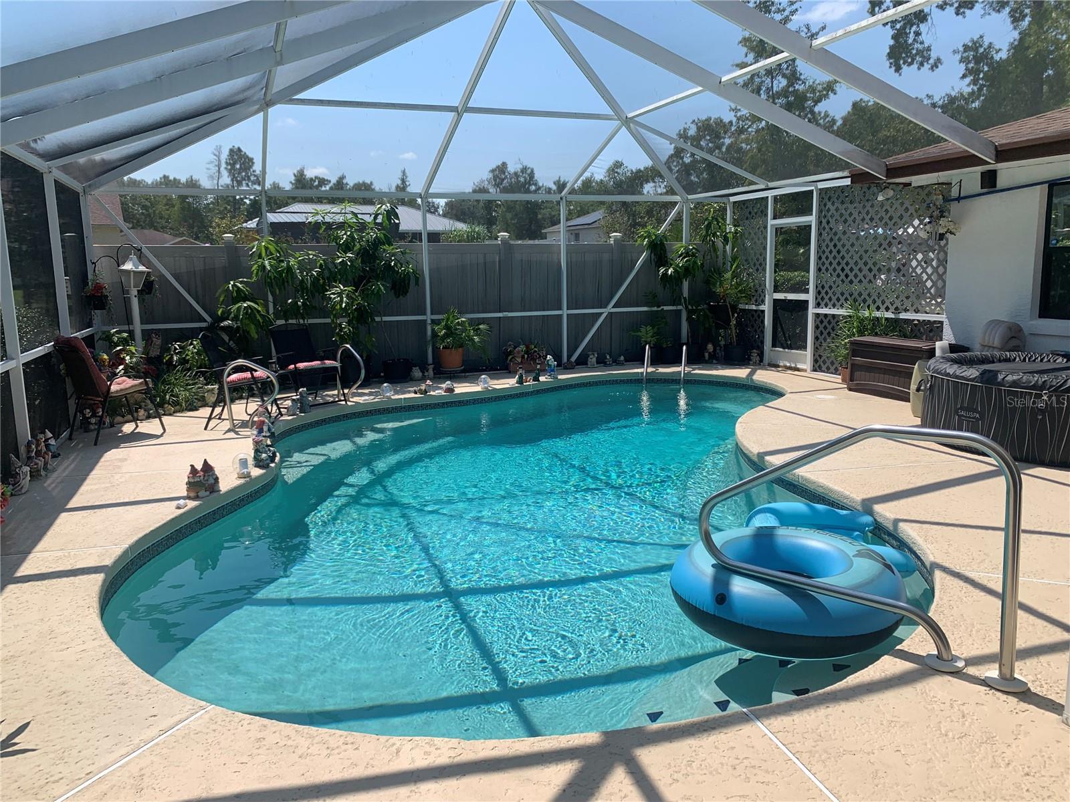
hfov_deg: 67.3
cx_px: 535
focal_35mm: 26
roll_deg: +1.0
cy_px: 401
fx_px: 804
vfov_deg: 53.1
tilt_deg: -7.3
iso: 25
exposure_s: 1/2075
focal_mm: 4.25
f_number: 1.8
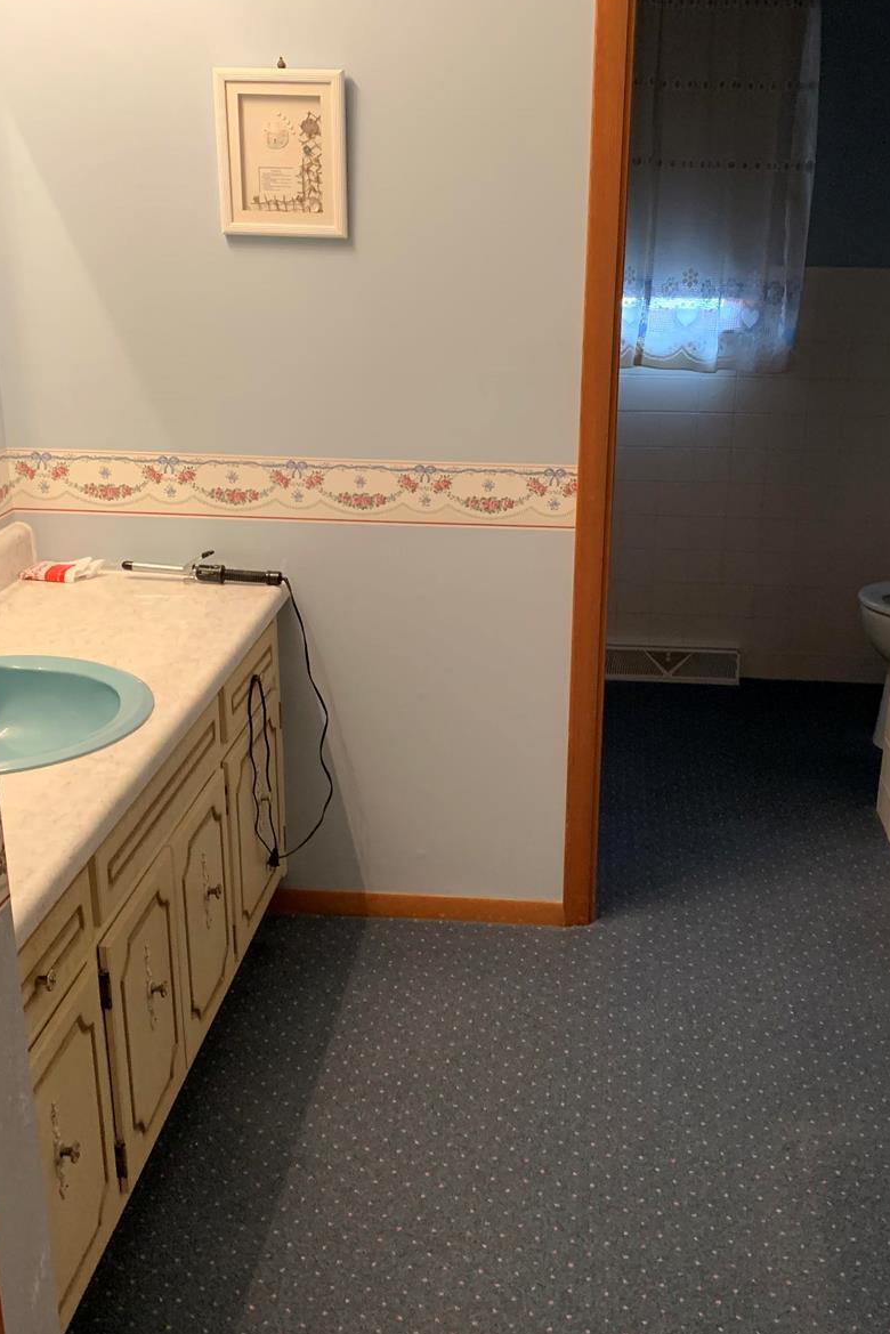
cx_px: 480
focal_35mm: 37
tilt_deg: -19.1
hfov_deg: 35.9
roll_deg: -1.9
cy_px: 674
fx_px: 1371
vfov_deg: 51.9
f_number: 1.8
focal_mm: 4.25
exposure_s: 1/40
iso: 250
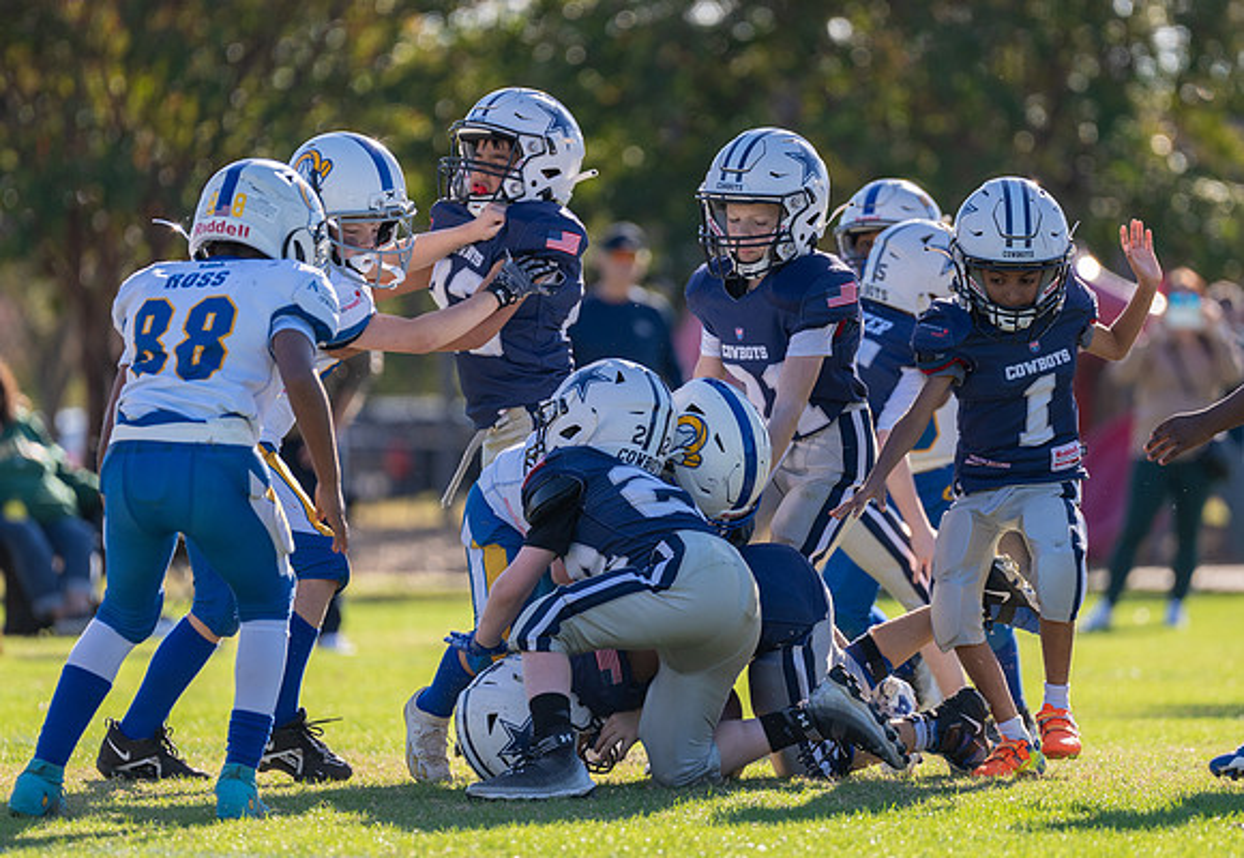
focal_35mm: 326
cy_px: 396
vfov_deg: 4.3
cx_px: 718
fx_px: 11371
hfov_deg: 6.3
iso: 100
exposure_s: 1/1250
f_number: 2.8
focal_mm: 200
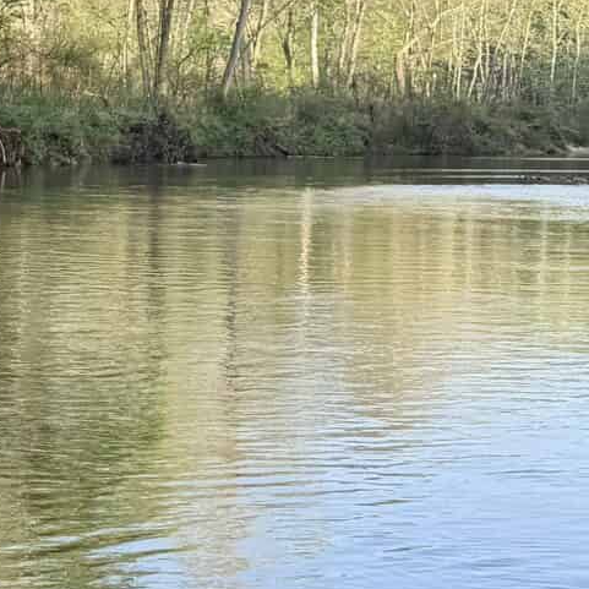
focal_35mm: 113
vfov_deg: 15.4
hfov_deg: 14.3
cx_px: -312
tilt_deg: -5.6
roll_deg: -0.1
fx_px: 2175
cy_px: 322
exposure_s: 1/1156
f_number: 1.78
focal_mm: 6.76
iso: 80
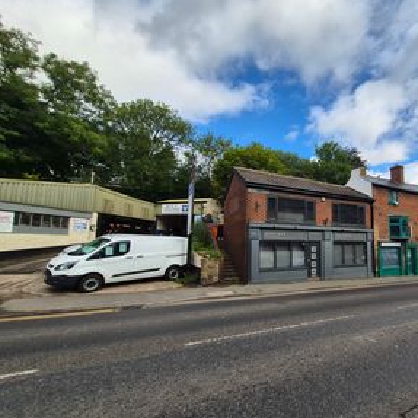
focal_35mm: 16
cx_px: 290
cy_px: 214
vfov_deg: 87.4
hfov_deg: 83.4
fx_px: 219
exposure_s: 1/1456
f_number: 2.2
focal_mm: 1.74
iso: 50
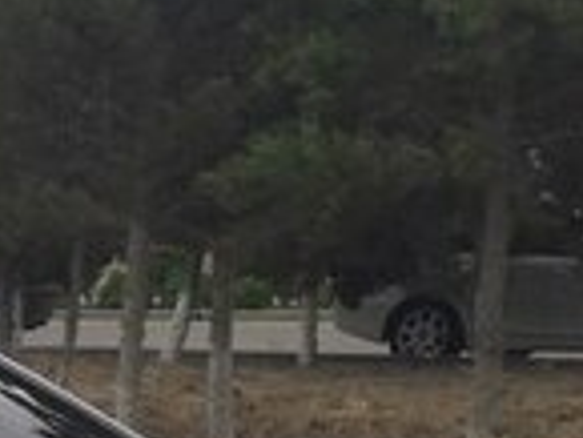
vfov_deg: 10.7
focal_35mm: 123
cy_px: 978
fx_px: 2073
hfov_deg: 13.8
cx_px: -551
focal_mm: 3.6
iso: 40
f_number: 1.9
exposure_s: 1/553
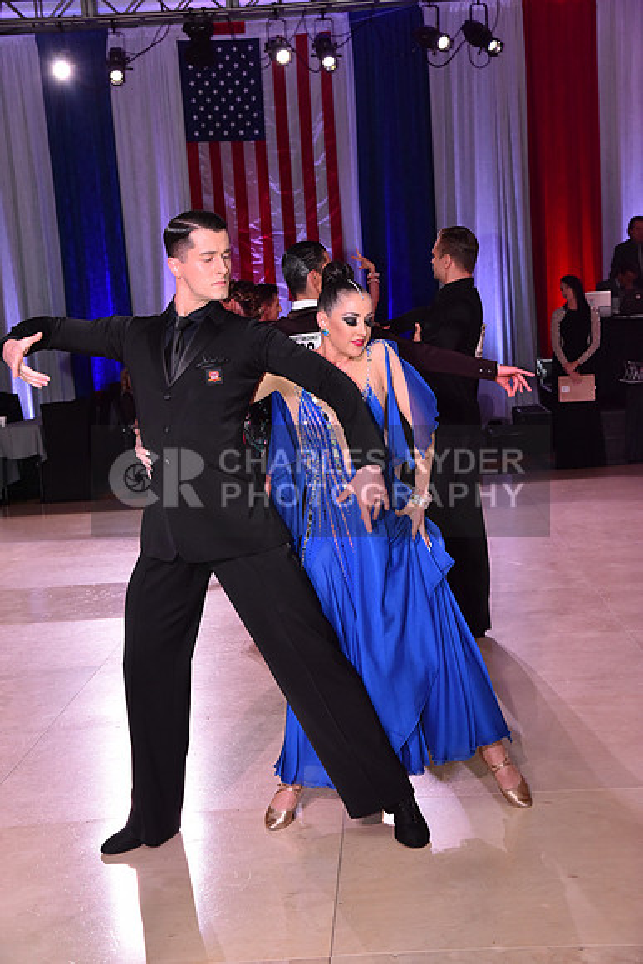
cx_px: 322
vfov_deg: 32.4
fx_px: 1660
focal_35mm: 62
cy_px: 482
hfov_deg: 21.9
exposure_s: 1/320
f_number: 8
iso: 2500
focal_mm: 62
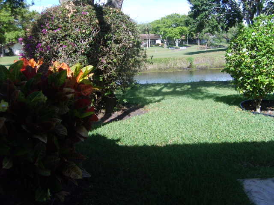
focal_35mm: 35
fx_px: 277
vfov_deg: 40.7
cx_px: 137
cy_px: 102
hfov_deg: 52.6
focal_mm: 5.8
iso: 50
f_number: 2.8
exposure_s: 1/500
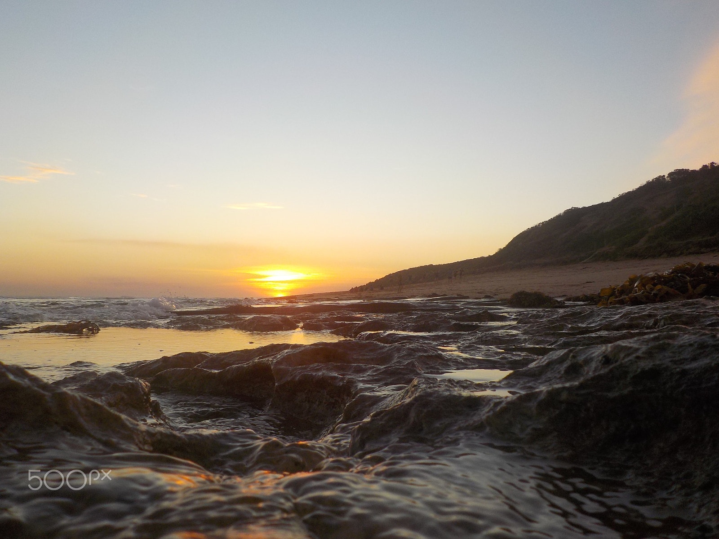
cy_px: 270
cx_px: 360
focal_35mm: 30
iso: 140
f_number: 3.3
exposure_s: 1/250
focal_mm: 4.1
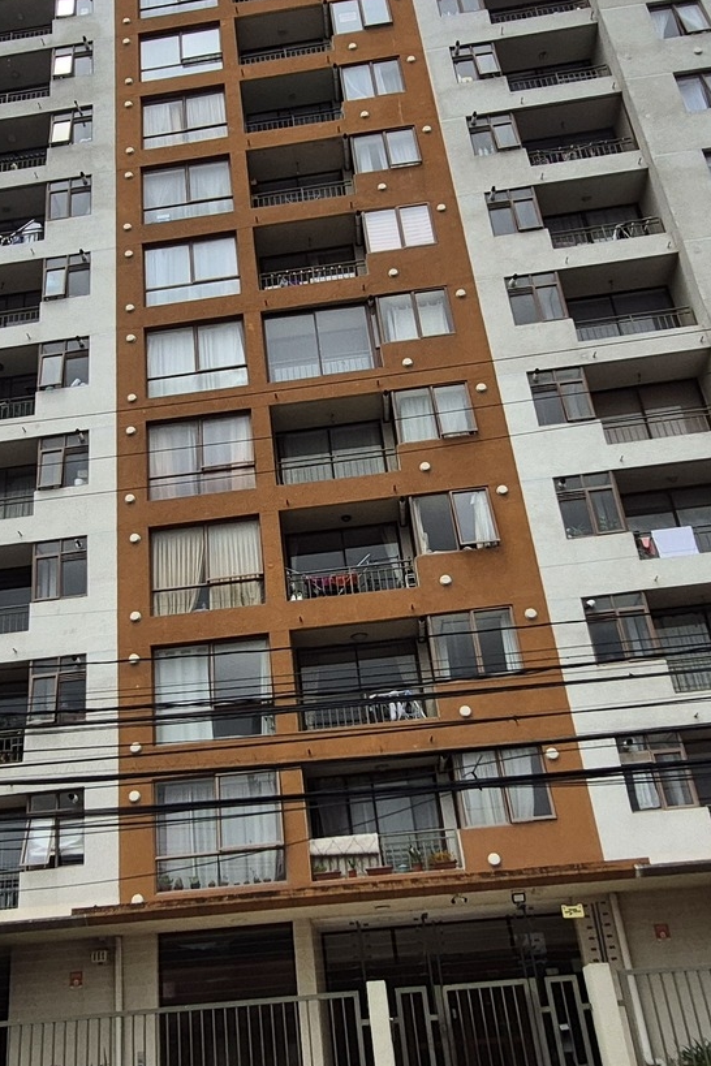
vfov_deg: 57.1
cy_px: 479
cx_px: 266
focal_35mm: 33
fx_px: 978
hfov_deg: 39.7
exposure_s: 1/4512
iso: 50
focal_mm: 1.74
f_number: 2.2
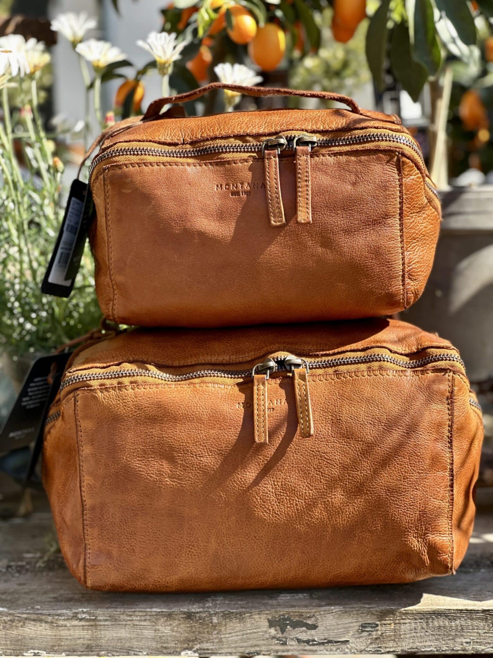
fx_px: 1462
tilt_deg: -8.2
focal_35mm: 77
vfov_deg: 25.3
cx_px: 246
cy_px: 329
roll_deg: -0.7
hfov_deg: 19.1
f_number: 2.8
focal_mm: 9
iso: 25
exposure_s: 1/121
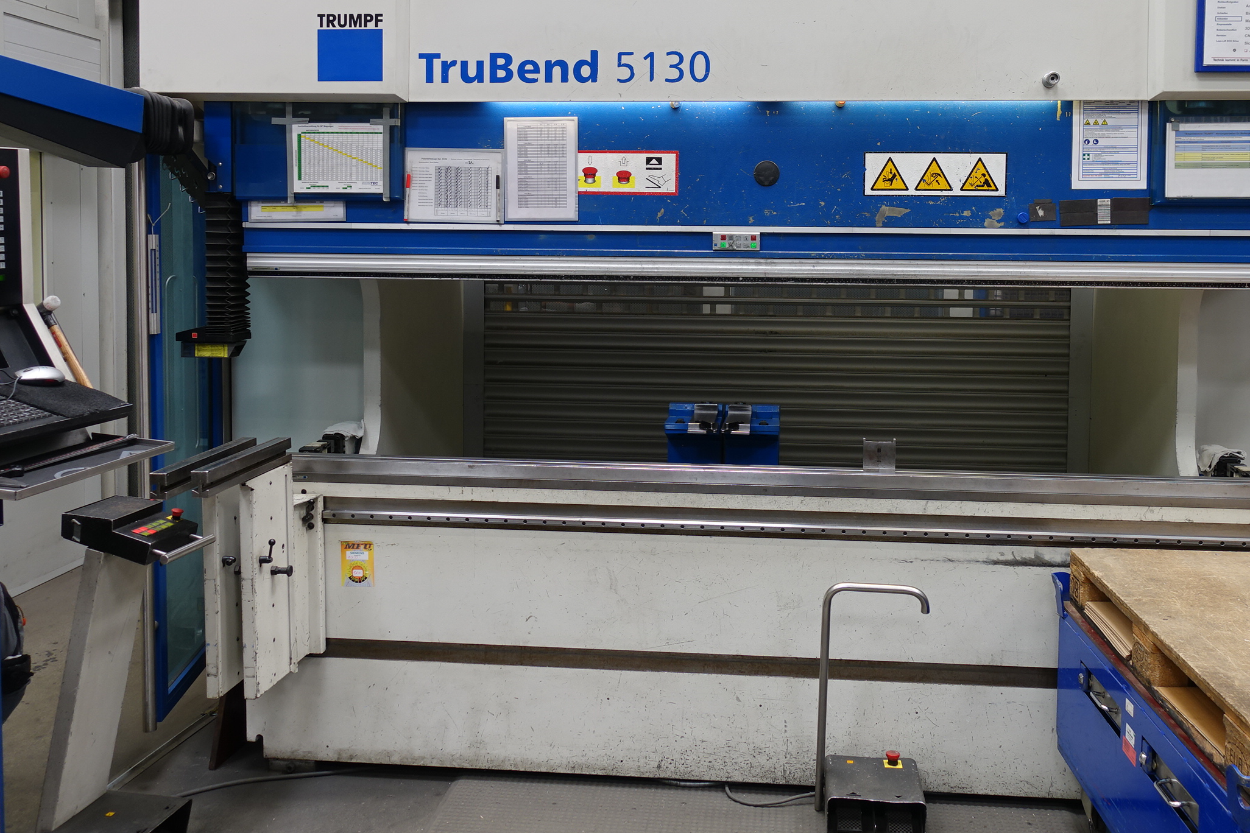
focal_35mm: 32
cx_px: 676
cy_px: 283
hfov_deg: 58.6
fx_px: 1111
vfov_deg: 40.6
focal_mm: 8.8
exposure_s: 1/40
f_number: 2.8
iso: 125
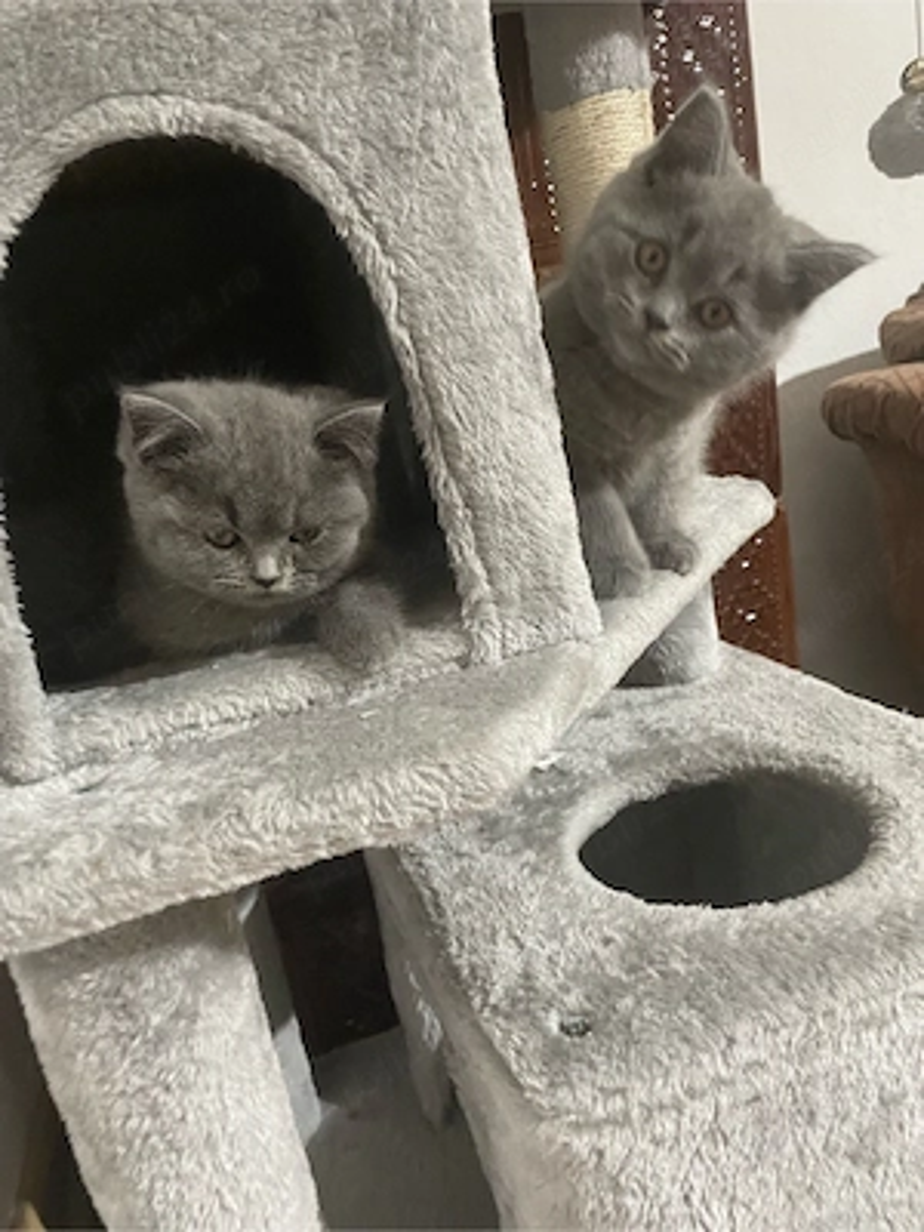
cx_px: 462
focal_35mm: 26
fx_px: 925
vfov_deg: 67.3
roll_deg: +10.8
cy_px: 616
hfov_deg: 53.1
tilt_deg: -16.2
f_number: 1.6
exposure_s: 1/40
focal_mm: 4.2
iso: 500
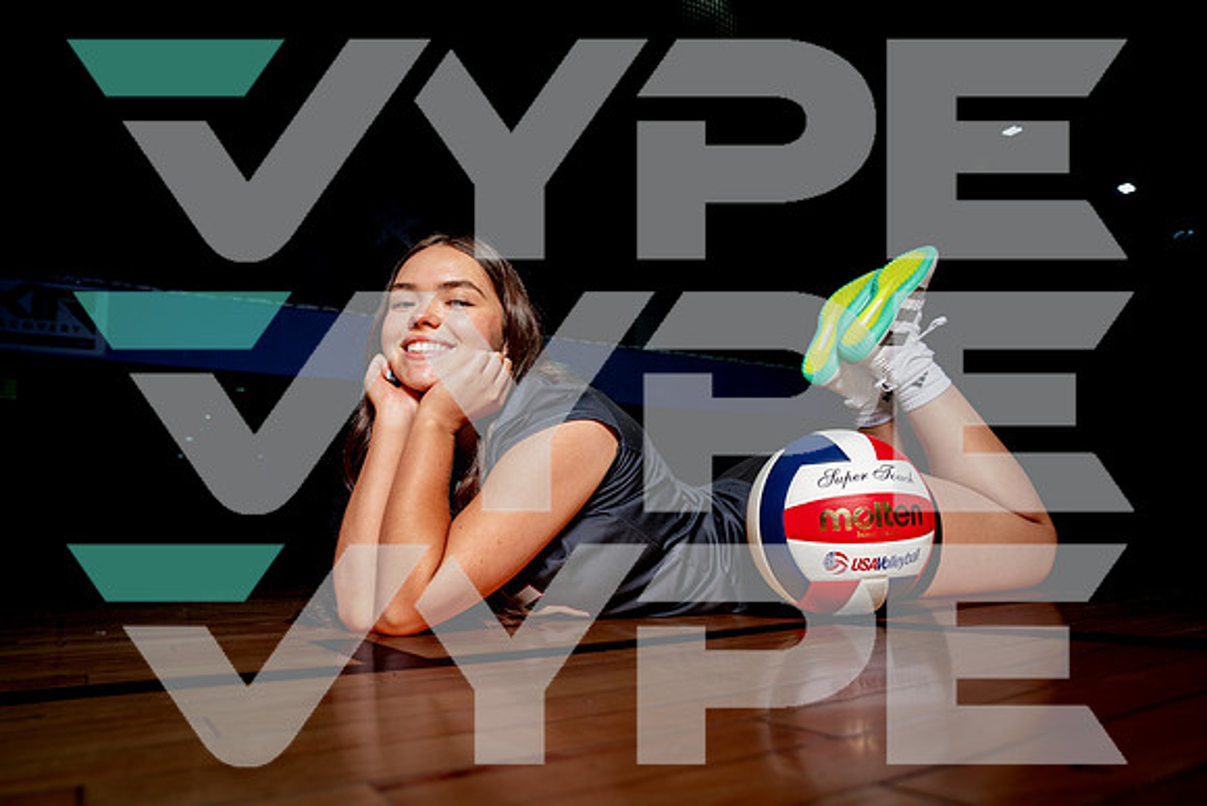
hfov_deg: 73.3
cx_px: 604
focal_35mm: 24
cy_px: 403
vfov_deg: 52.8
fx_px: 811
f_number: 5.6
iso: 250
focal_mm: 24
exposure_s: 1/200
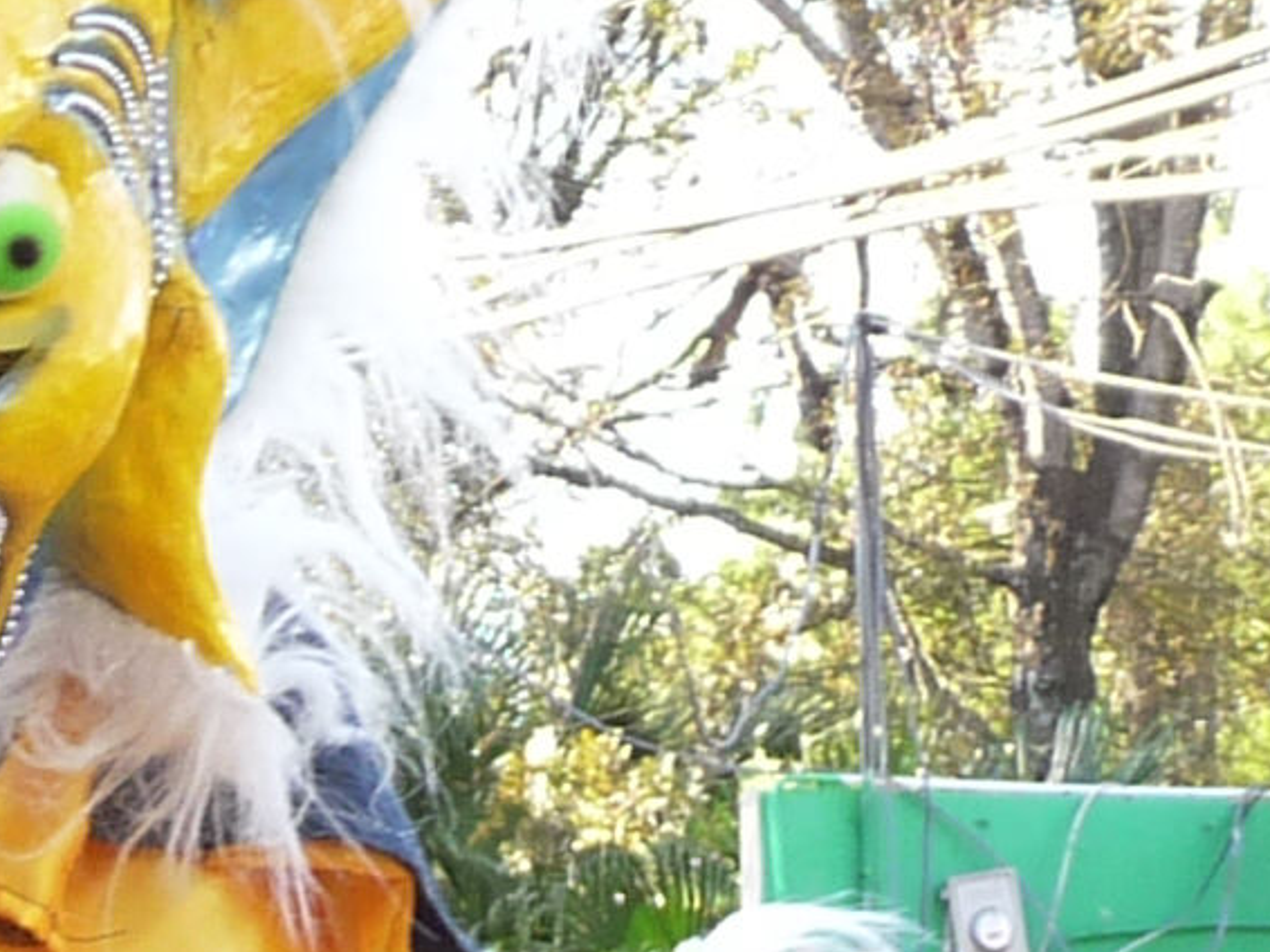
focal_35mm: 181
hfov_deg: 10.8
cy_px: 1181
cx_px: 7
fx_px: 6638
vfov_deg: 8.1
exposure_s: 1/100
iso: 160
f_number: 2.8
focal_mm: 4.8
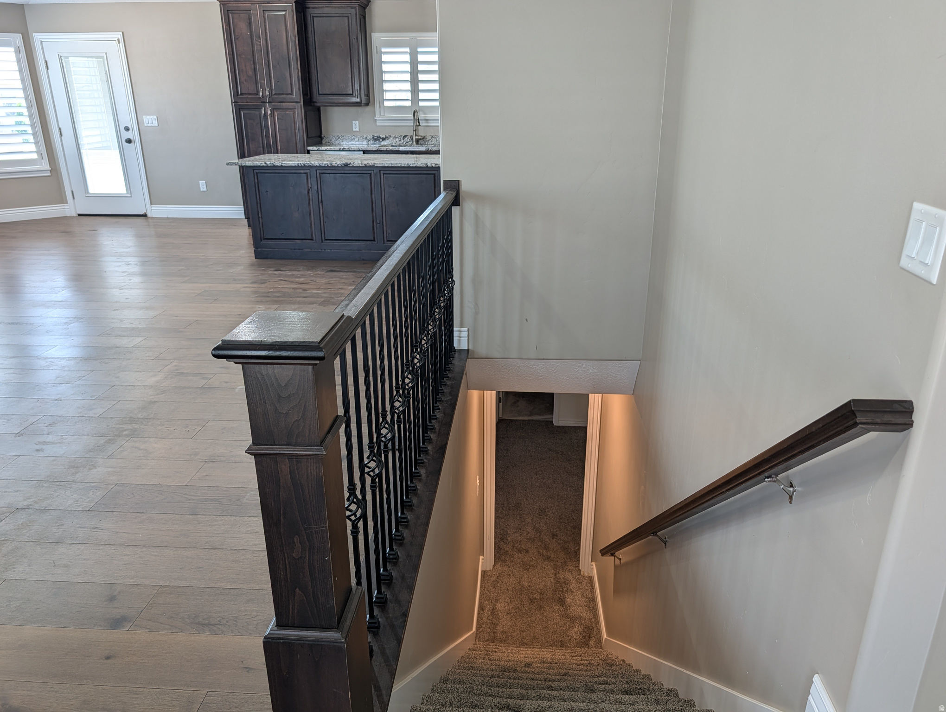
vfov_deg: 56.9
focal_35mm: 24
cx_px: 473
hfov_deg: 71.5
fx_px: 657
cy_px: 356
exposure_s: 1/40
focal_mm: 6.9
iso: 23
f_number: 1.68
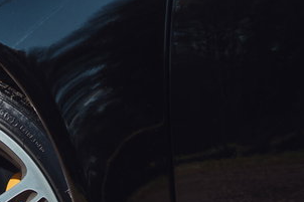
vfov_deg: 10.9
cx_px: -22
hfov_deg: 16.3
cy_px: 276
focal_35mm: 122
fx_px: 1030
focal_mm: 36
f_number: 4.5
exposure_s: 1/250
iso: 100
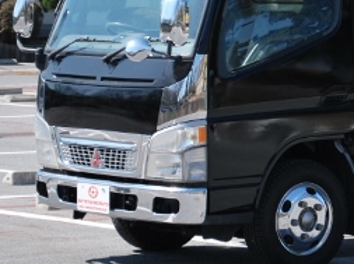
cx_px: 395
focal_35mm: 201
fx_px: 2055
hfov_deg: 9.7
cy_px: 10
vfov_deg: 7.3
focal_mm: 55
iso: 200
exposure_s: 1/500
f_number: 5.6
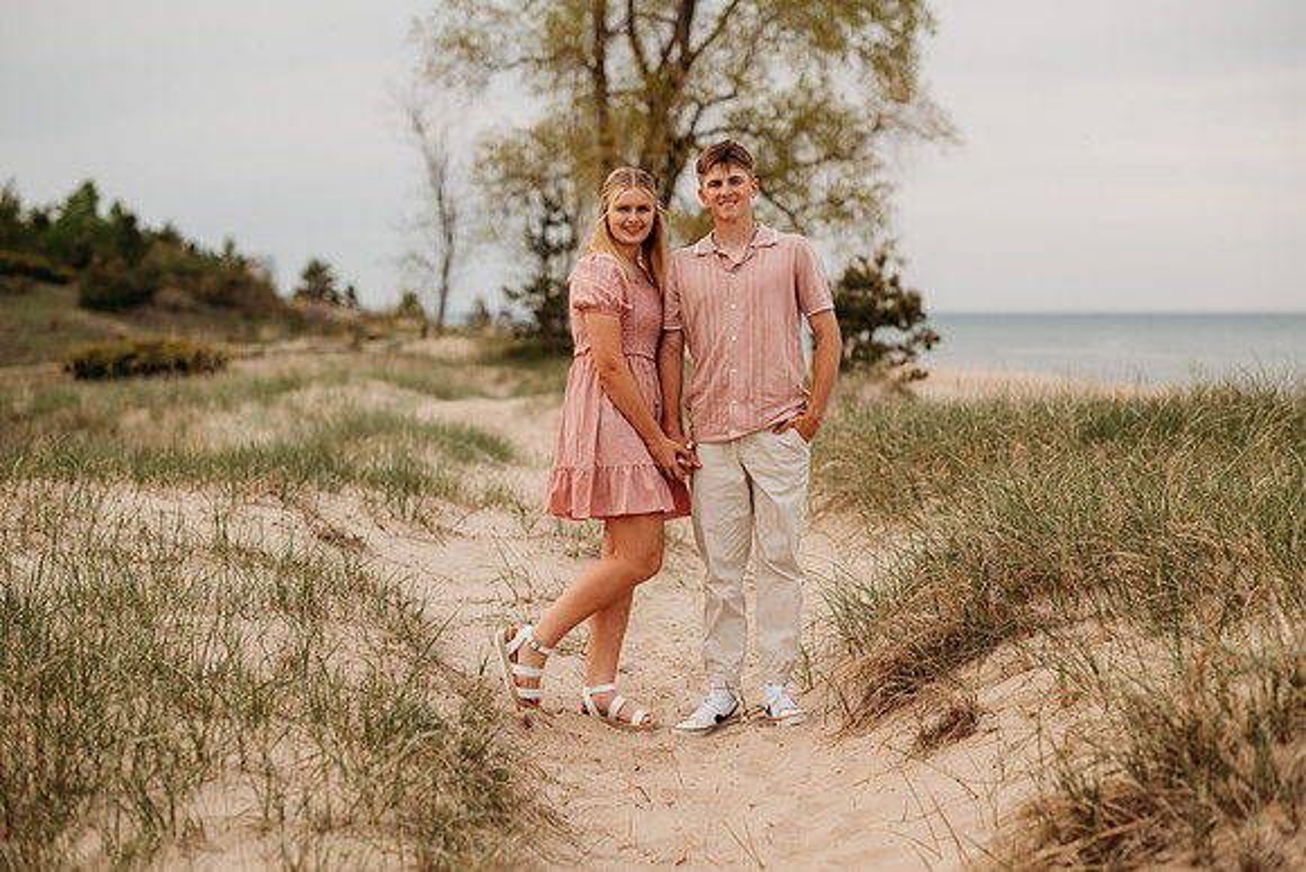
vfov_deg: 16.1
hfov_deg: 23.9
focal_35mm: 85
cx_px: 653
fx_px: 3084
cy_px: 436
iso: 200
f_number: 2.8
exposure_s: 1/1000
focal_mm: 85
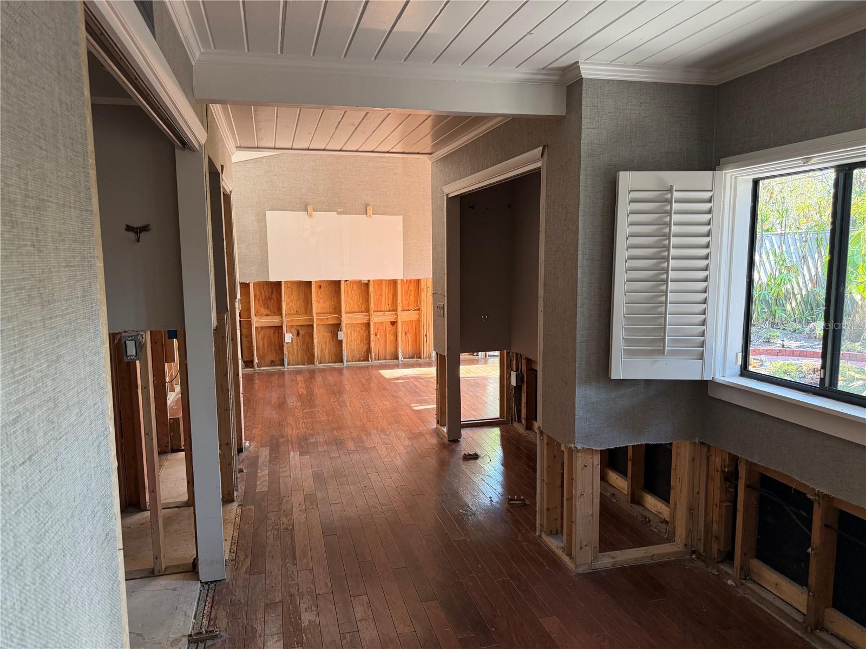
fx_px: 600
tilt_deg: -5.7
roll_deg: +0.4
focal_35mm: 24
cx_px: 433
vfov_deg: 56.8
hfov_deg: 71.6
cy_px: 324
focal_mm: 6.76
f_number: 1.78
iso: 200
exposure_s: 1/100
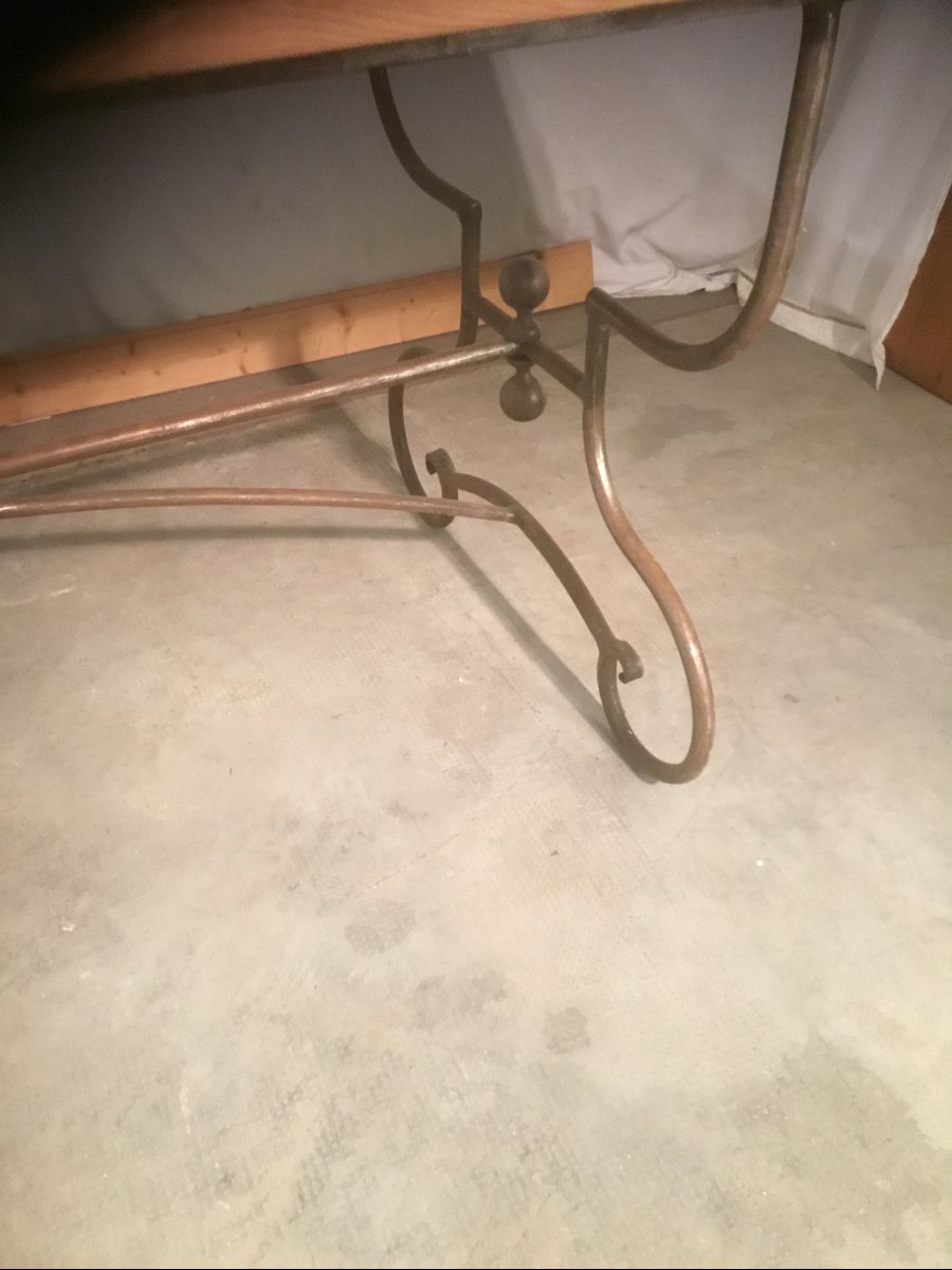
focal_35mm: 31
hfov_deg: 45.4
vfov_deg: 58.4
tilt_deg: -38.8
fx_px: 1137
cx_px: 476
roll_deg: -1.7
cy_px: 635
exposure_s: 1/20
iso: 200
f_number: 2.4
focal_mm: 3.3
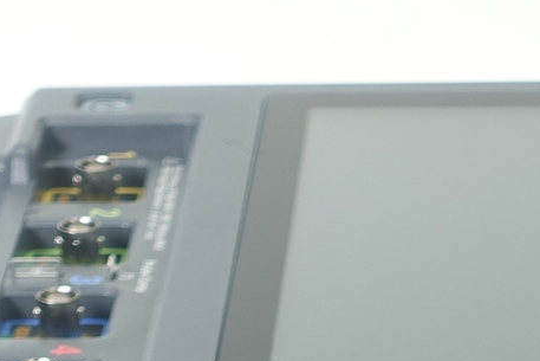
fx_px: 4501
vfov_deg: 4.5
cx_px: 468
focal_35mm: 300
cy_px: 719
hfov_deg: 6.9
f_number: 3.5
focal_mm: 24.47
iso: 125
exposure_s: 1/80
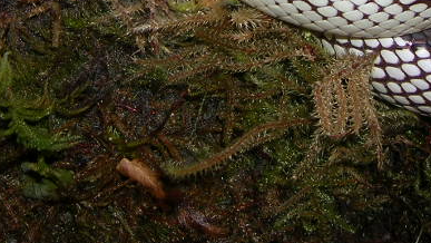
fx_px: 1120
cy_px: -150
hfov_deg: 21.7
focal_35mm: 98
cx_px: 168
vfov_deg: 11.7
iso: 50
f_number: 2.9
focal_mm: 5.7
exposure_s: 1/60.1
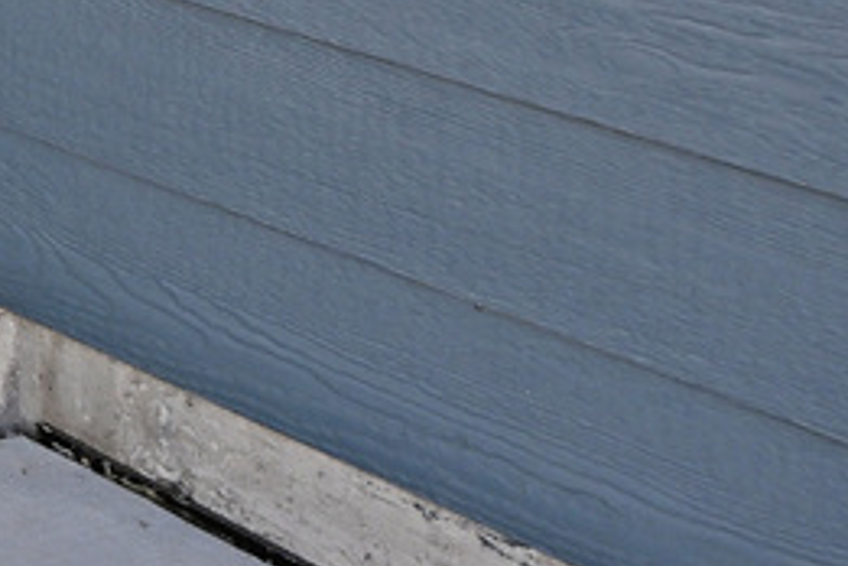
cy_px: -690
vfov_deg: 10.8
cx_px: -1240
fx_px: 2638
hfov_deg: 13.2
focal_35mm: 112
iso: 64
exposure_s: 1/125
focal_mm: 12
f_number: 5.6
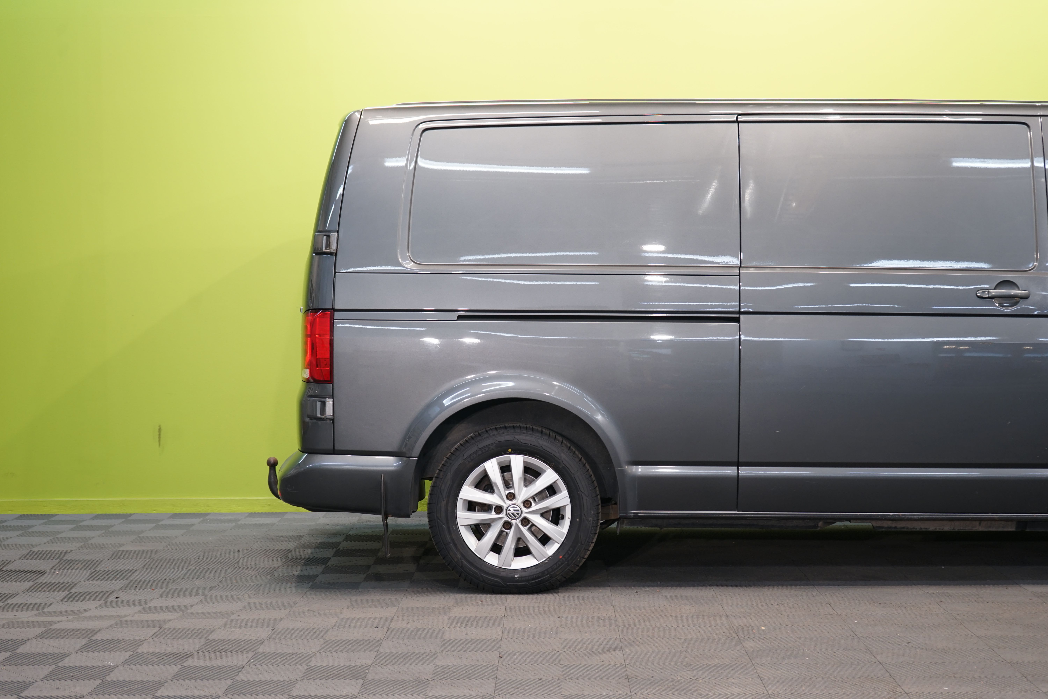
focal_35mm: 57
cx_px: 524
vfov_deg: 23.8
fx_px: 1659
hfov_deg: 35.1
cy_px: 350
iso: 400
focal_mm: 57
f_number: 5.6
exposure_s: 1/20
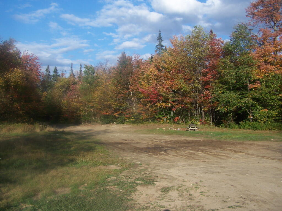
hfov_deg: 49.0
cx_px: 141
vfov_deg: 37.7
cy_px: 106
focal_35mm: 38
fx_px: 310
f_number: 4
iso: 80
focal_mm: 6.3
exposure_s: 1/640
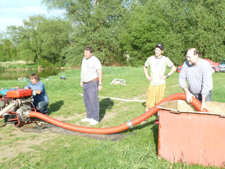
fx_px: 312
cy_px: 84
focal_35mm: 48
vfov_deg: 30.3
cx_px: 112
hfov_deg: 39.7
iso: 80
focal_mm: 7.9
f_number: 4
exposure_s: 1/160
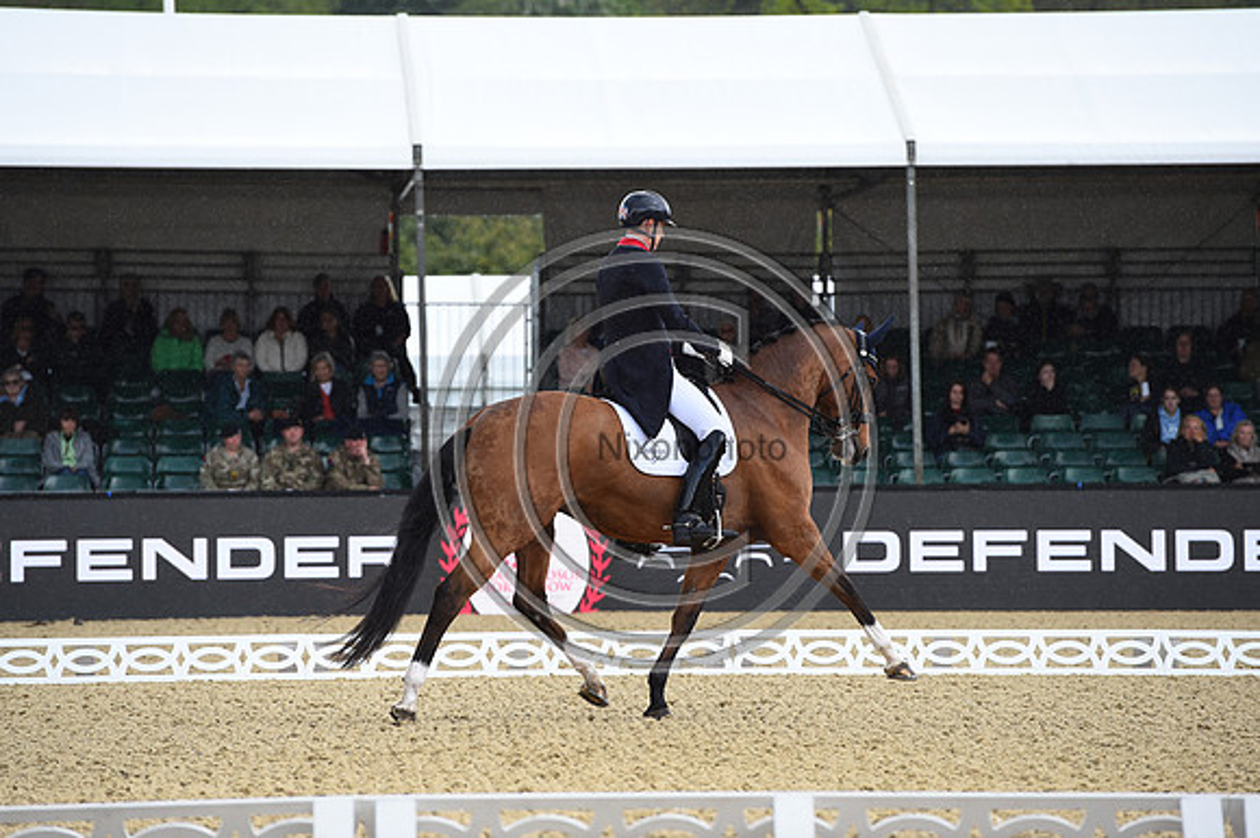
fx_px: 6996
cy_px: 419
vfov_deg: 6.9
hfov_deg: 10.3
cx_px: 630
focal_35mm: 200
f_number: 5
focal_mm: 200
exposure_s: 1/1250
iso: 800
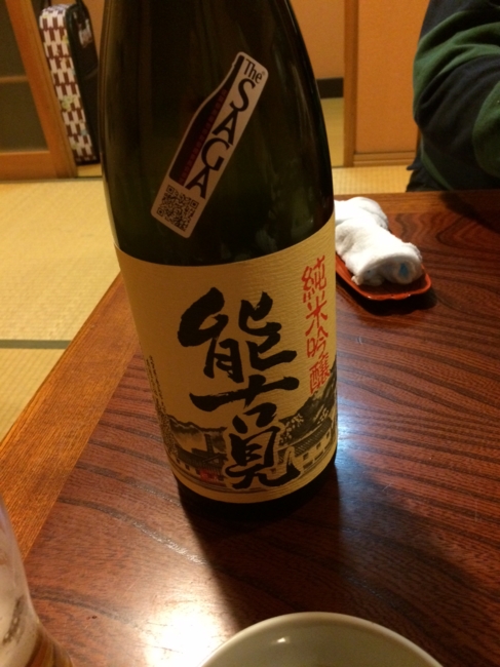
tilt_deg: -33.8
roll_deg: +6.0
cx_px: 250
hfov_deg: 48.2
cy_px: 334
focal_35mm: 29
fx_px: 559
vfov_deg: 61.7
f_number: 2.2
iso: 320
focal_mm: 4.15
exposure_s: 1/15
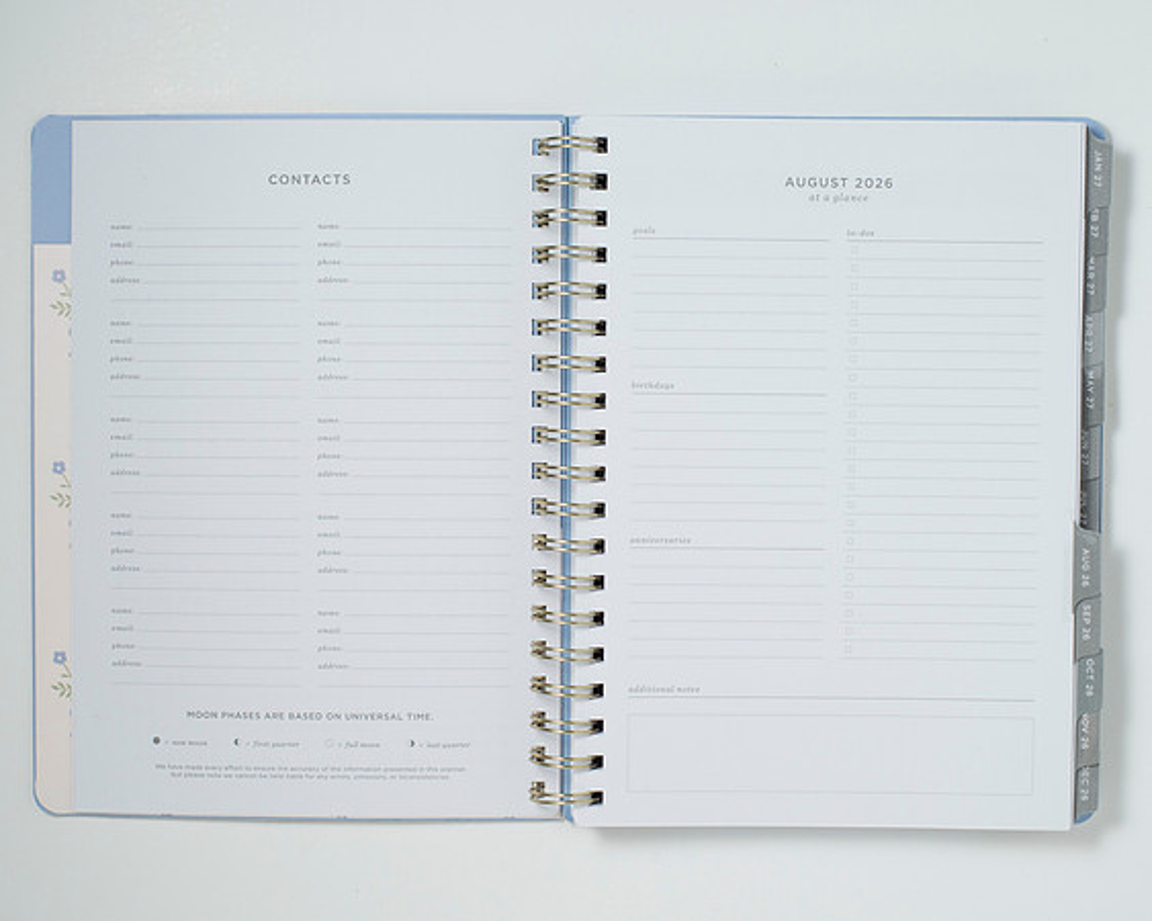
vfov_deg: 23.2
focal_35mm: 66
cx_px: 572
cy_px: 496
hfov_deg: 28.9
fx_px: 2238
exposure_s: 1/200
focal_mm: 50
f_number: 9
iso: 200
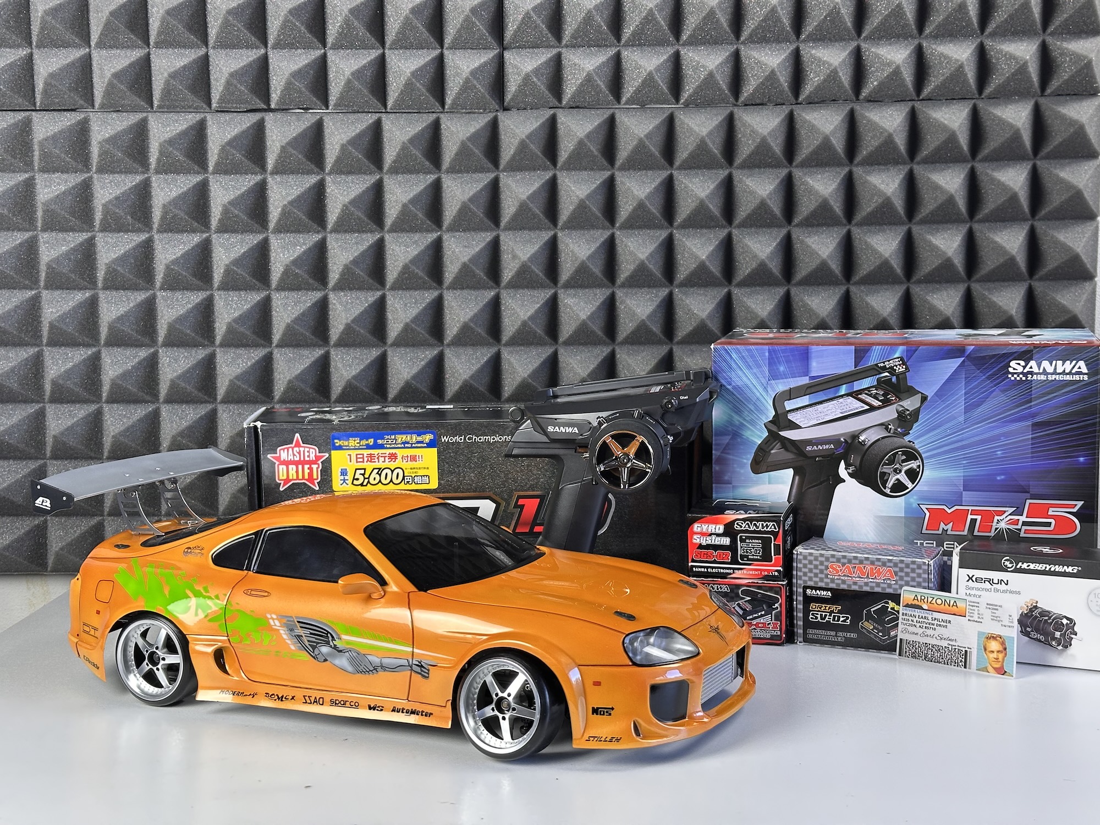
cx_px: 550
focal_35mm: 48
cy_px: 412
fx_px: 1525
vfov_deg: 30.3
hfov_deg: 39.7
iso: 64
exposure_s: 1/50
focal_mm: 6.86
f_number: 1.78
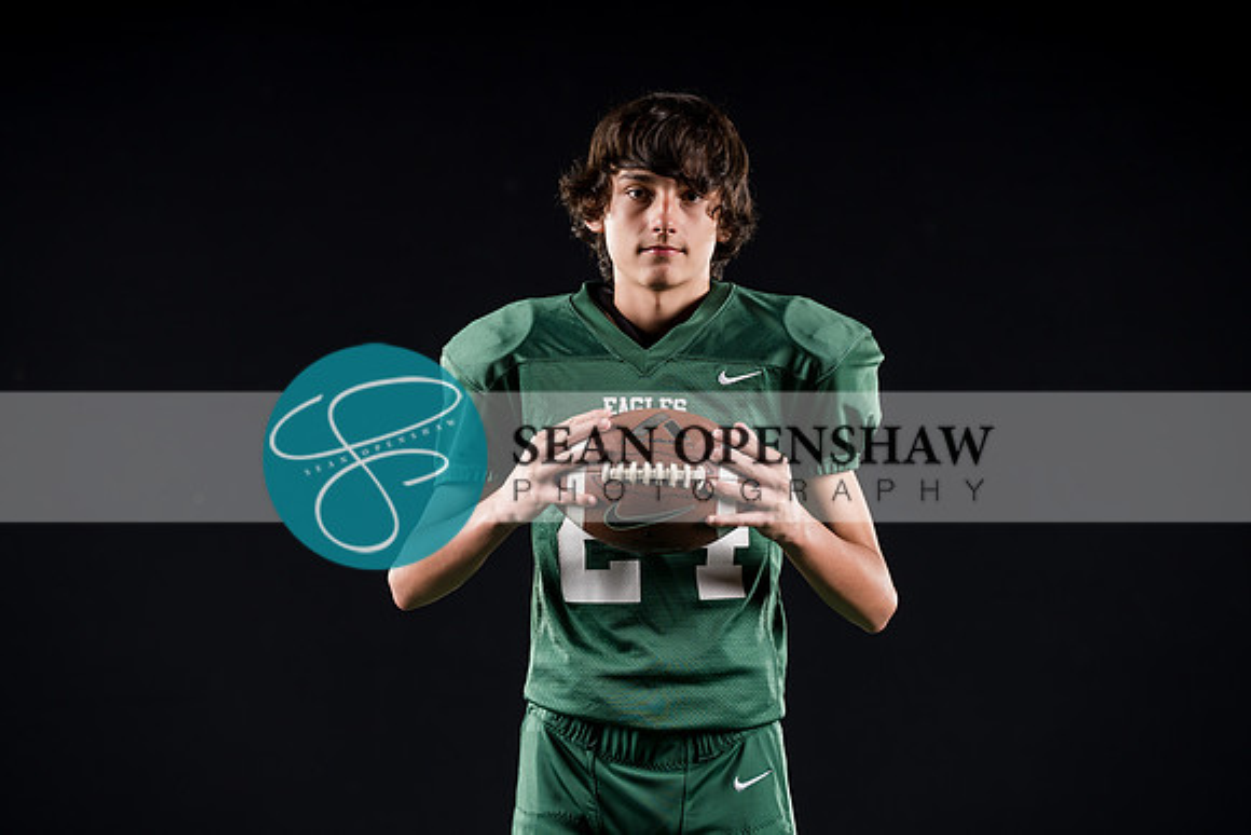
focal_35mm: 131
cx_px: 626
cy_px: 418
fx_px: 4553
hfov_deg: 15.6
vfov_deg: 10.5
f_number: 4
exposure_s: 1/160
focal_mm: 131
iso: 200
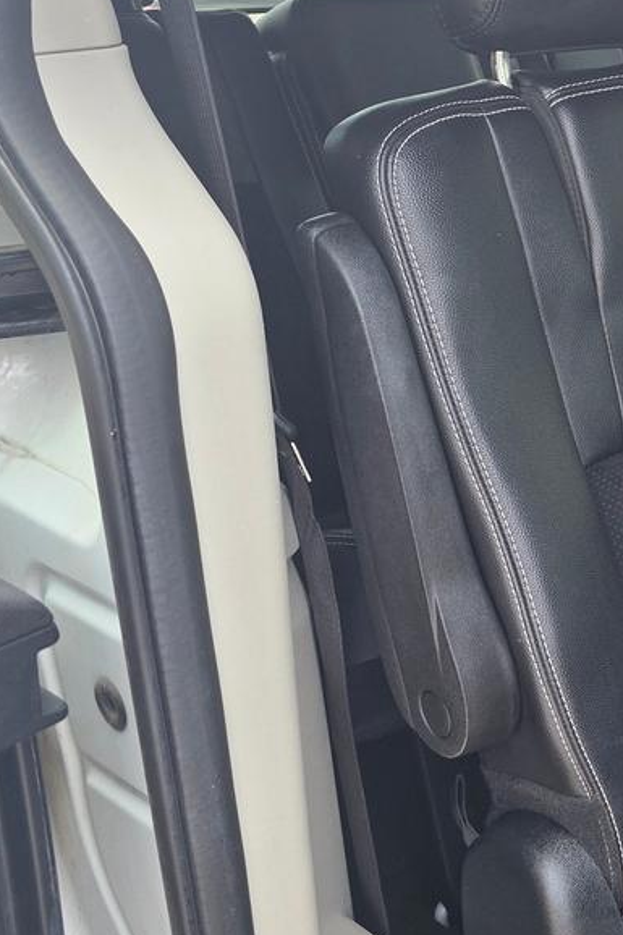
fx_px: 1377
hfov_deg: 22.1
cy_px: 477
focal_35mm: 53
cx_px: 871
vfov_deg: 37.5
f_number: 1.7
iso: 40
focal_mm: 6.3
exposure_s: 1/180
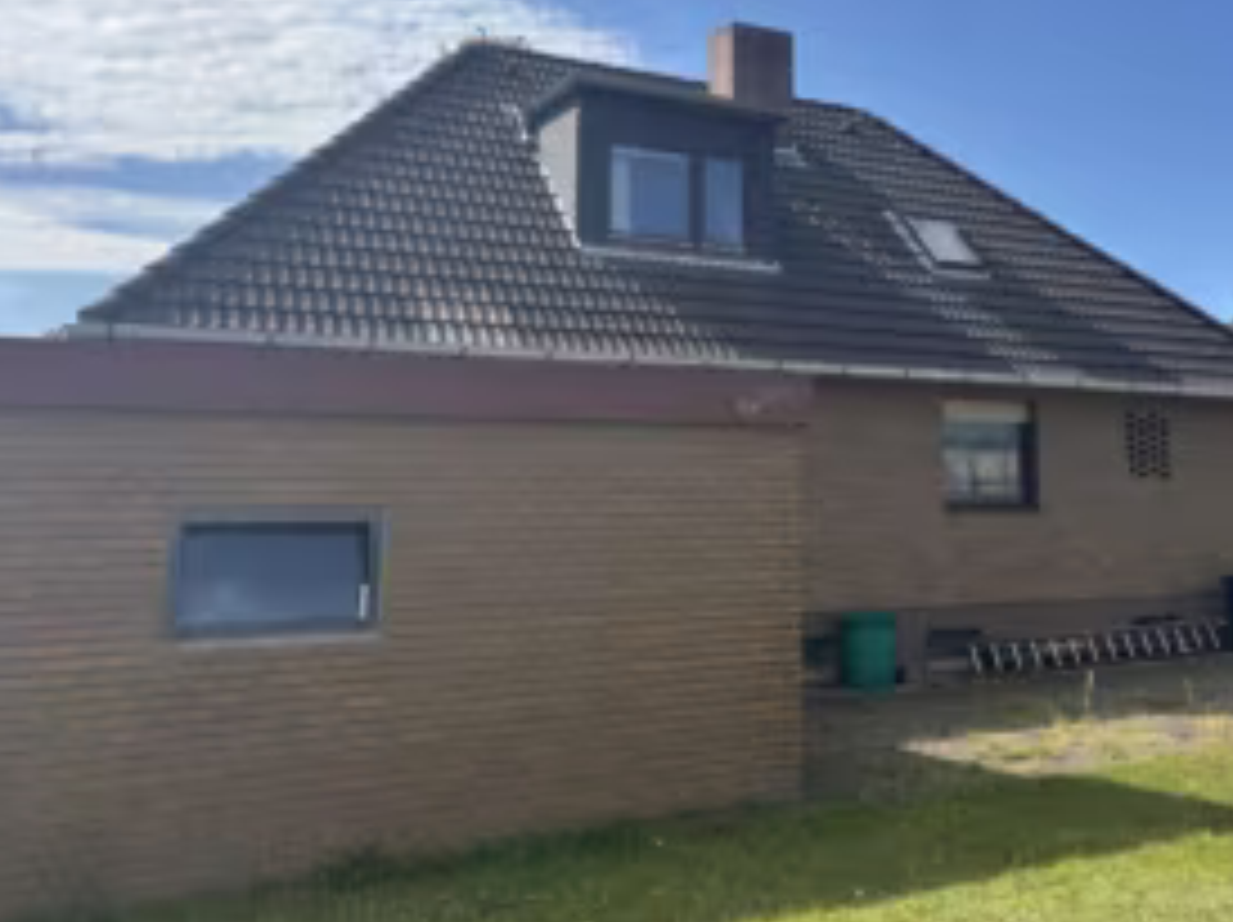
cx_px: 788
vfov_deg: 37.1
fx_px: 1352
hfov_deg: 48.4
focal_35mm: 38
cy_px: 279
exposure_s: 1/3413
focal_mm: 5.96
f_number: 1.6
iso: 50
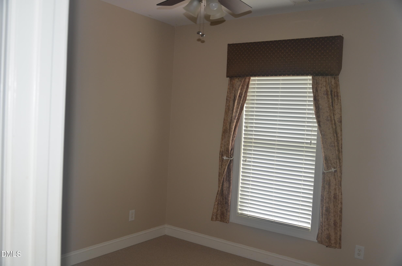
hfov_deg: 57.3
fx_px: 368
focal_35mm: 33
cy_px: 133
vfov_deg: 39.8
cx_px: 201
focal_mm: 22
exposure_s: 1/60
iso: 320
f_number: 3.8
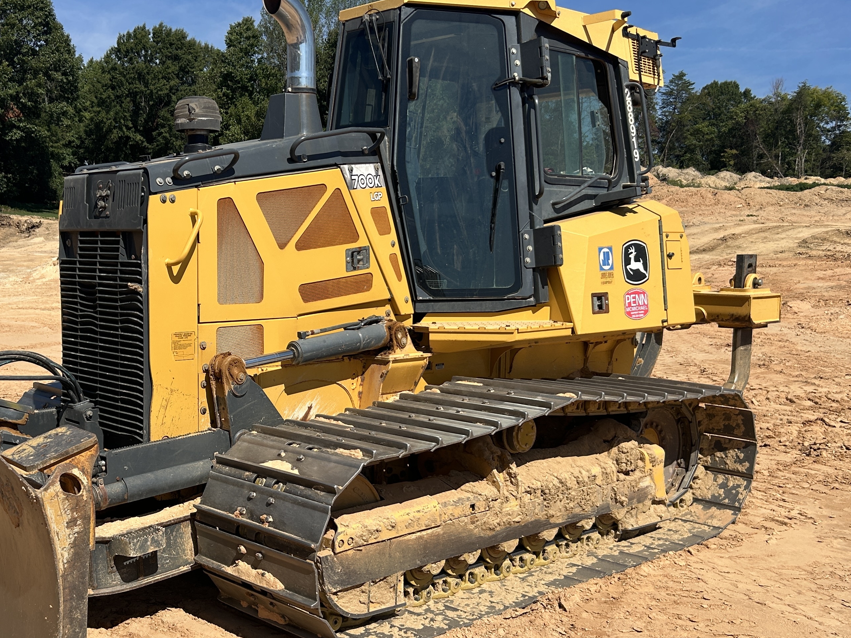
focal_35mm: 41
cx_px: 286
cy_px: 359
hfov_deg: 45.1
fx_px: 1008
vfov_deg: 35.1
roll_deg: -2.6
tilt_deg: -3.9
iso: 50
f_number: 1.5
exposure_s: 1/5882
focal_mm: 5.7
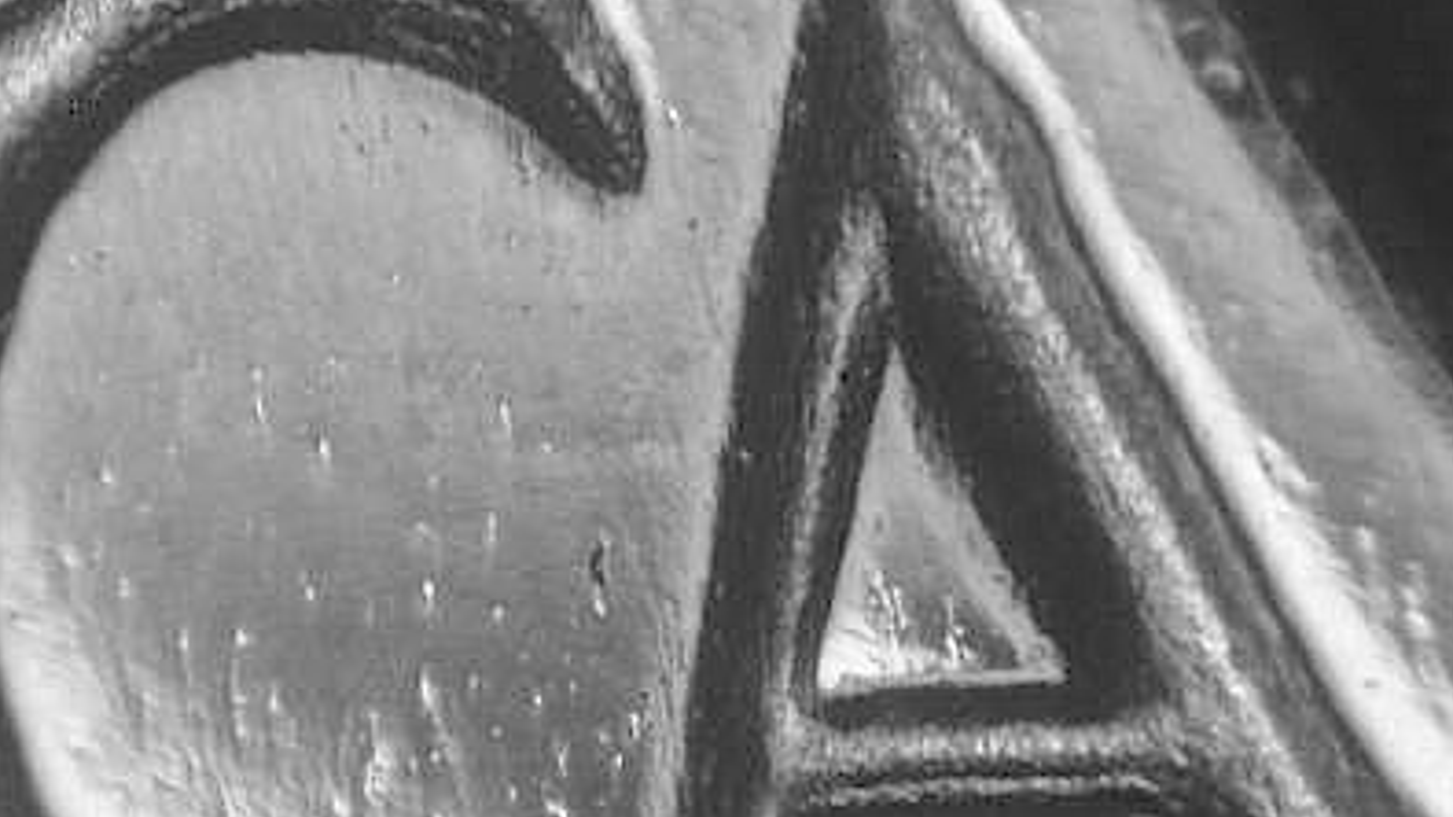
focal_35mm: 272
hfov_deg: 7.9
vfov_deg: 4.5
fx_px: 10477
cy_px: 423
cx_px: 629
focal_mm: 31.9
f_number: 5.1
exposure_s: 1/10.5
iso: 100
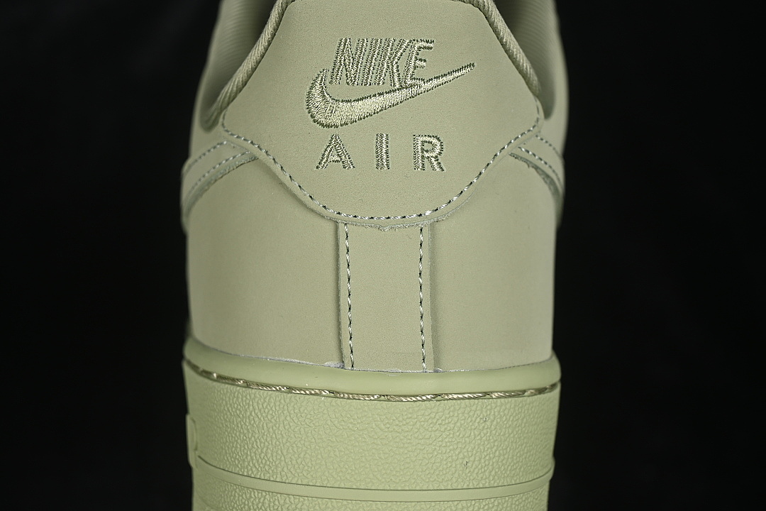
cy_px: 256
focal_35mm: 75
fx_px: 1596
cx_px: 383
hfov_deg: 27.0
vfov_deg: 18.2
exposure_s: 1/80
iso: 160
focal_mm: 50
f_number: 7.1
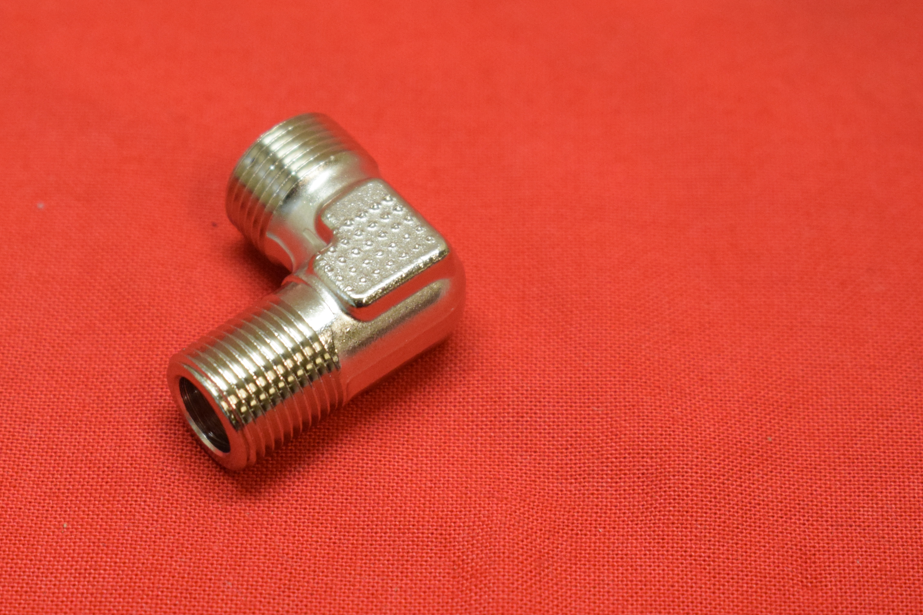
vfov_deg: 11.2
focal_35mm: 123
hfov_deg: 16.7
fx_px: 3147
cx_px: 312
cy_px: 299
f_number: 5.6
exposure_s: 1/125
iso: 2000
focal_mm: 55
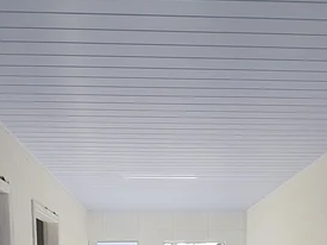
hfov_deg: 47.9
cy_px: 332
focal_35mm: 39
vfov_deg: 28.7
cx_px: 159
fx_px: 368
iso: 50
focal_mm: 1.74
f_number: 2.2
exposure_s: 1/195
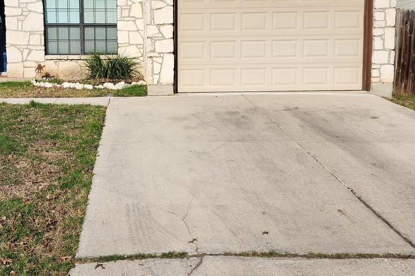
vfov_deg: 28.9
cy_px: 80
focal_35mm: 46
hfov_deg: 42.5
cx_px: 158
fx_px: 530
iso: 12
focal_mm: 6.4
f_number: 1.8
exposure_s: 1/2259
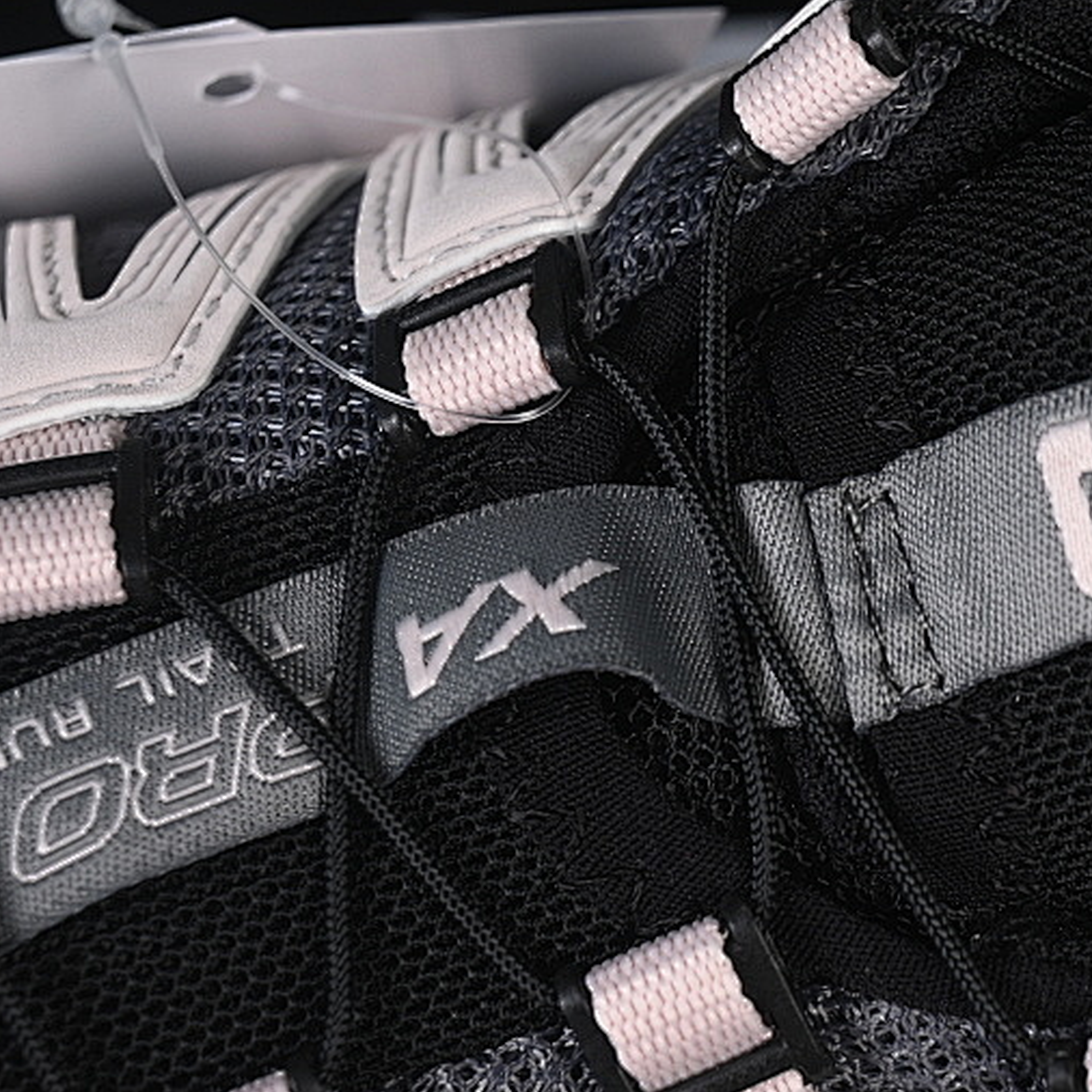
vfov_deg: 12.8
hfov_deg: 12.8
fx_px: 4854
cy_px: 611
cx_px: 904
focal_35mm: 136
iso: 160
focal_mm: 50
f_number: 7.1
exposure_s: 1/60
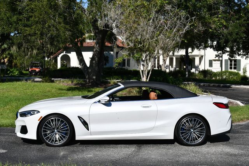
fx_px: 402
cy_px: 83
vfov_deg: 23.4
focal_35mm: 58
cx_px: 124
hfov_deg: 34.5
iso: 100
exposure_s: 1/320
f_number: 9
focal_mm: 29
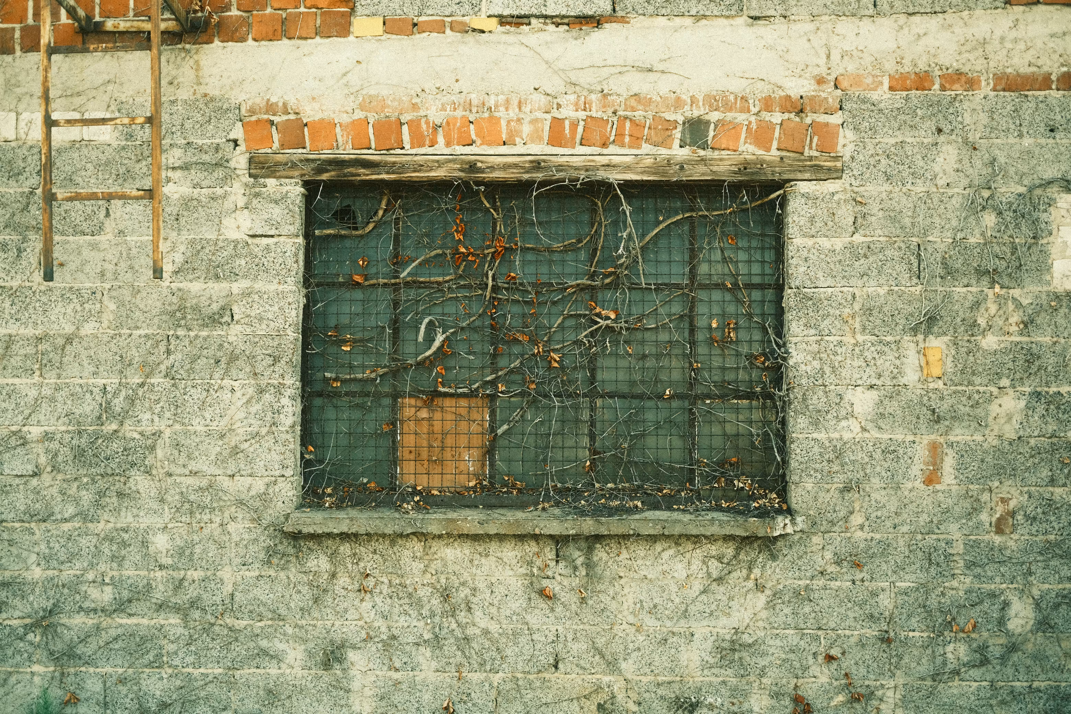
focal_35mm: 41
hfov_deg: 47.4
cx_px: 536
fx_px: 1220
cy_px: 357
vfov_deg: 32.6
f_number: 2.8
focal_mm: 27
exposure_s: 1/250
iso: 200
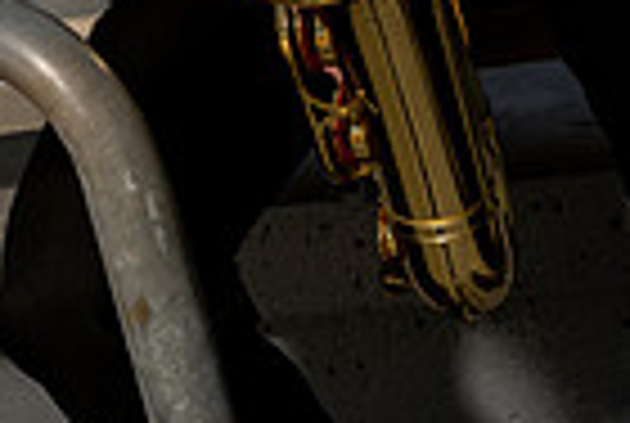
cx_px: 176
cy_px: -562
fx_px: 2473
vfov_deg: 8.9
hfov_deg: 14.5
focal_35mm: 141
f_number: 8
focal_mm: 44
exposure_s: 1/250
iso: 100
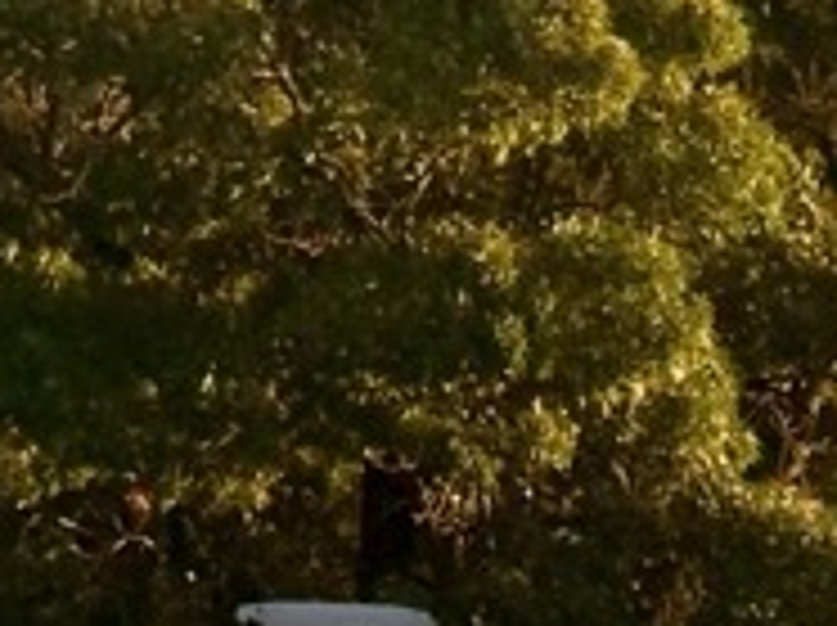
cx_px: -122
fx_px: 7993
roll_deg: -1.0
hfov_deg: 6.0
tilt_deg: +8.6
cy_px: -1153
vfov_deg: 4.3
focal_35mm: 331
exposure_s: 1/422
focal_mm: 6.76
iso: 64
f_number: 1.78
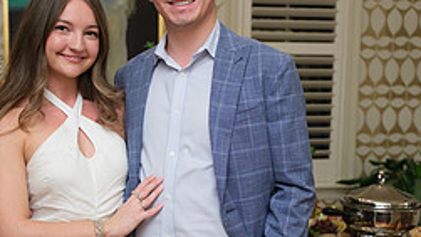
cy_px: 175
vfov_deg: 19.9
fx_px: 670
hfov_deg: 34.8
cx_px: 174
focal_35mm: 60
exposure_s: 1/320
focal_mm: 21.3
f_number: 1.8
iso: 400
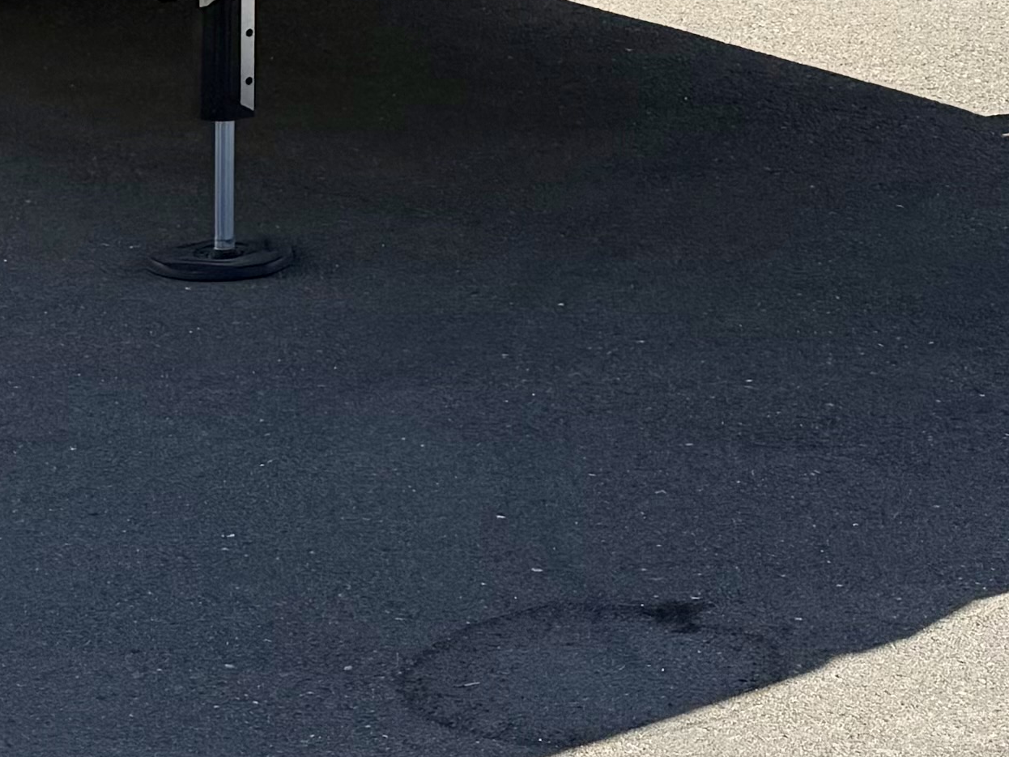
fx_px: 3207
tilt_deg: +4.5
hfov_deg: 17.8
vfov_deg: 11.8
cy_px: -830
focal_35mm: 110
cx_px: 748
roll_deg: +0.8
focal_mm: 6.76
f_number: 1.78
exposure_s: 1/3145
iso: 80
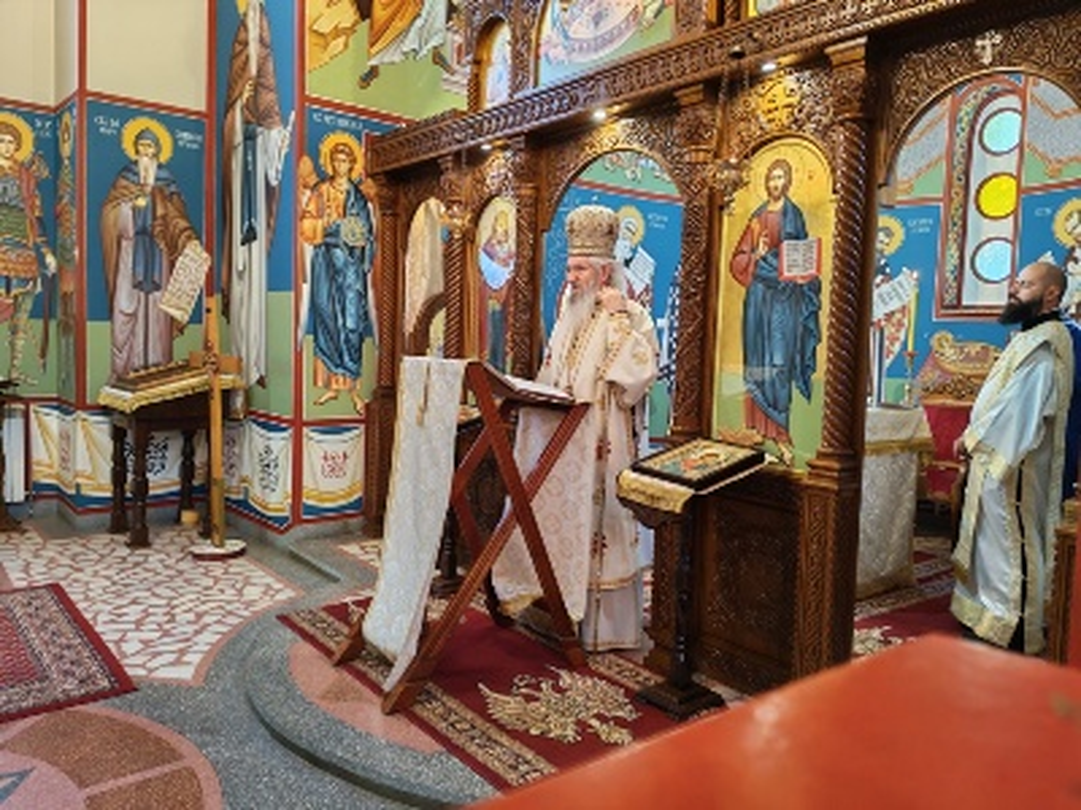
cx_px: 540
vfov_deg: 51.4
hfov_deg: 65.3
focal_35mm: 27
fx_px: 843
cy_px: 405
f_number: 1.9
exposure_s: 1/50
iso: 1600
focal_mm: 6.12
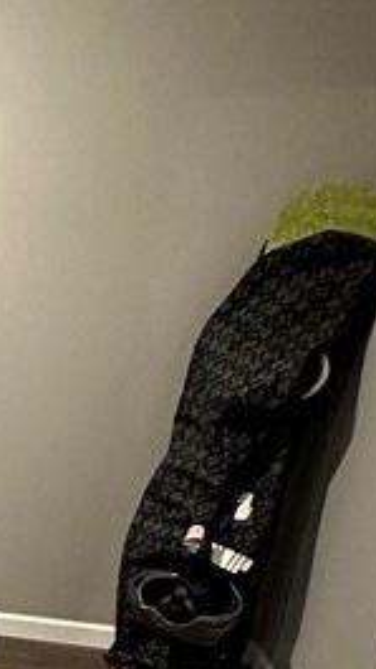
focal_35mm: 59
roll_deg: +1.4
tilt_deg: -22.4
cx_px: -497
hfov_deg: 14.4
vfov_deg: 33.1
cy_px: 639
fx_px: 1046
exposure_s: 1/60
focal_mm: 2.22
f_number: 2.2
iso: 800
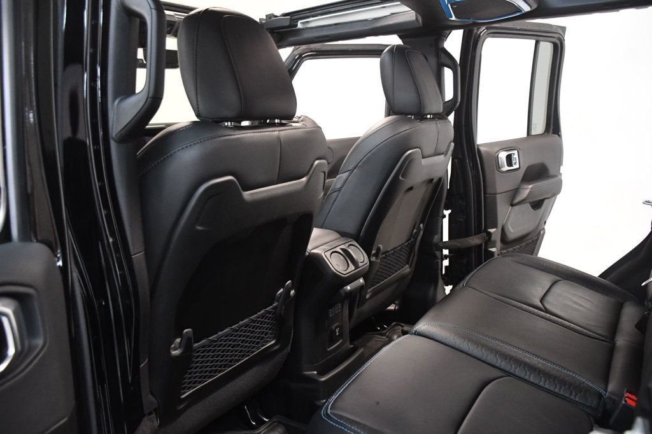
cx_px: 326
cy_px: 217
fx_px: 543
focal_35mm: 30
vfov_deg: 43.6
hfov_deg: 61.9
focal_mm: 20
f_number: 3.5
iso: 3200
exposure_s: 1/60
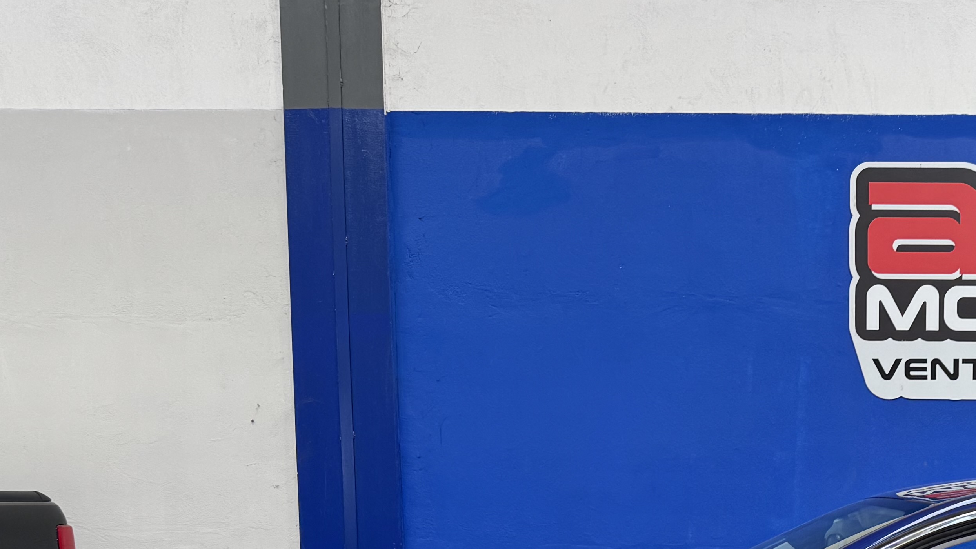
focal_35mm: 60
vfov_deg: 18.5
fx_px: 1553
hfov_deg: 32.7
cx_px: 925
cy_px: 731
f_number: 1.78
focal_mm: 6.76
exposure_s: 1/100
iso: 100
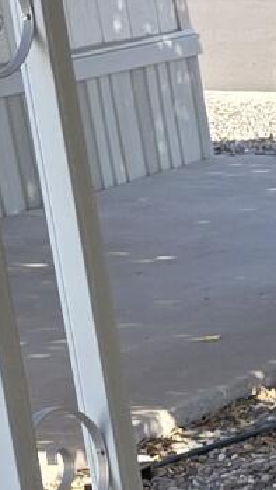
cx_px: 1740
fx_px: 2796
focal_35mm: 215
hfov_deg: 4.3
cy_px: 563
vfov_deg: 9.9
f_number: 1.7
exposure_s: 1/1339
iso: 80
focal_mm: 6.3
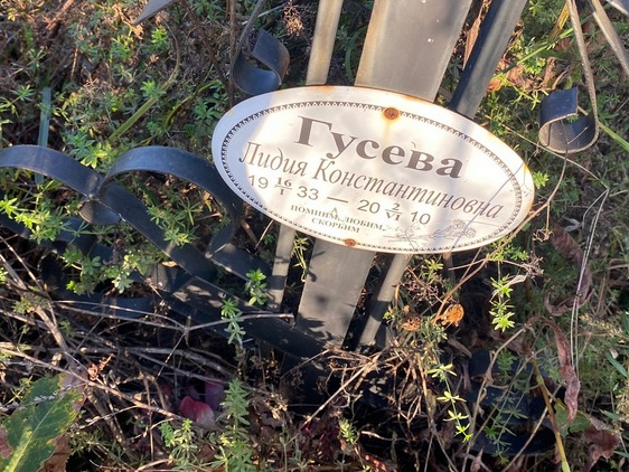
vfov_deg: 38.3
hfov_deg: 50.1
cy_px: 162
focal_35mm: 37
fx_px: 673
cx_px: 340
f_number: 1.8
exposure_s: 1/256
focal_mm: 4.25
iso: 32
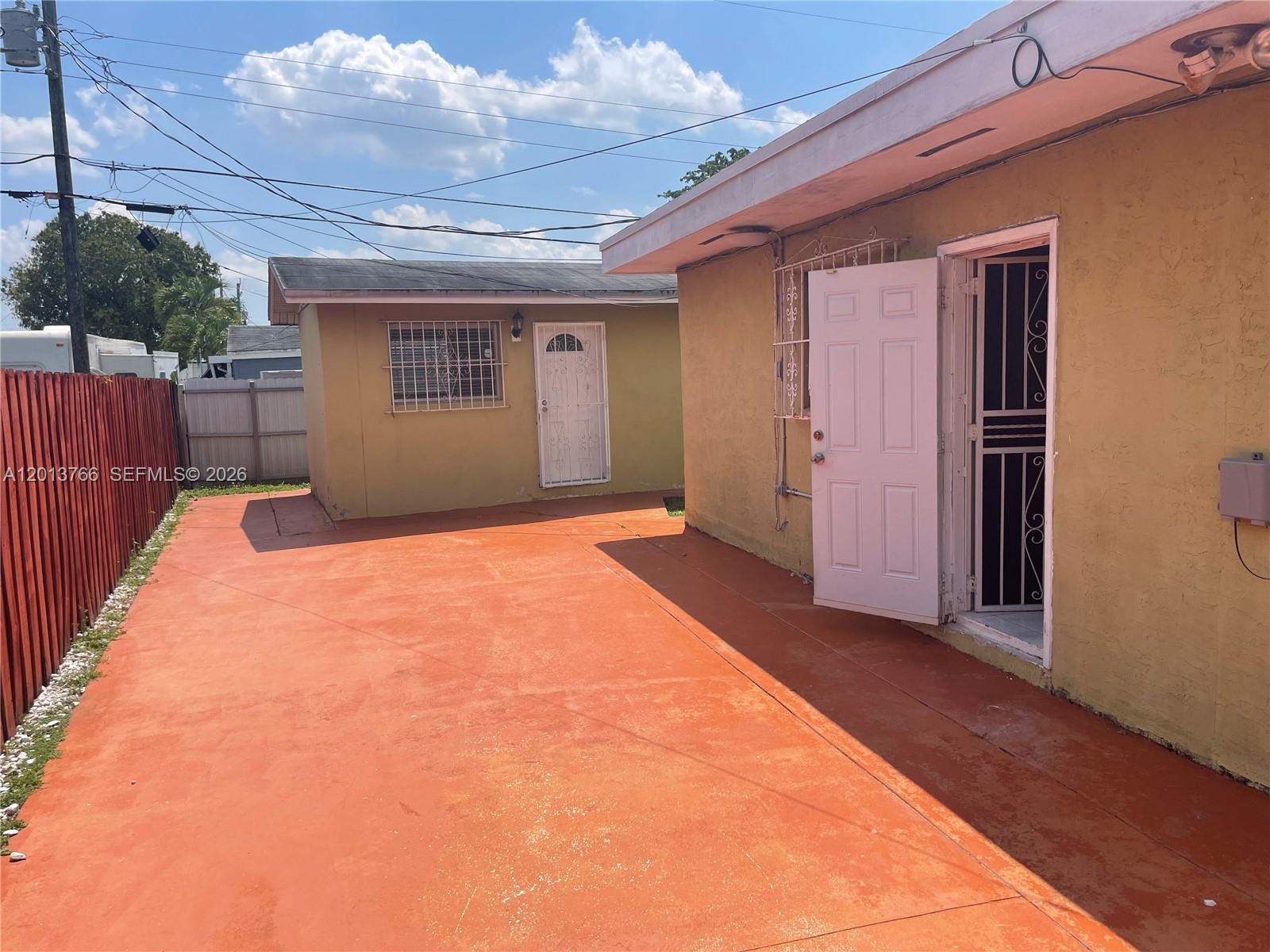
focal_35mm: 26
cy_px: 476
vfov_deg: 53.1
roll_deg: +1.9
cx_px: 635
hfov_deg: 67.3
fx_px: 954
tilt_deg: -5.3
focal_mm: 4.2
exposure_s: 1/4831
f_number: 1.6
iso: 32
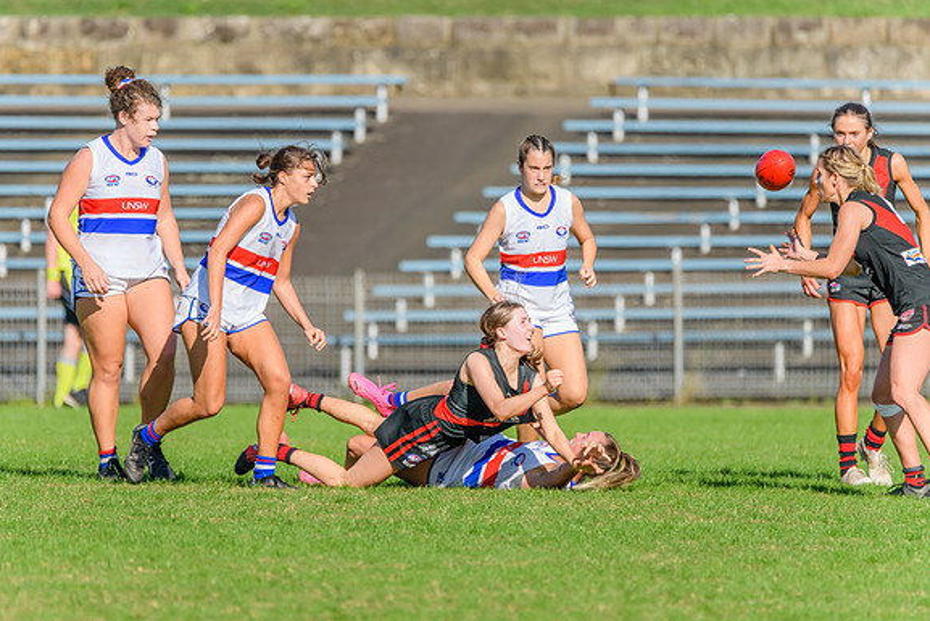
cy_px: 328
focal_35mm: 658
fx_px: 17002
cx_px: 425
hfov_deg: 3.1
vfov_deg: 2.1
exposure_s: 1/1600
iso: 640
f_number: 8
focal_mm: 600
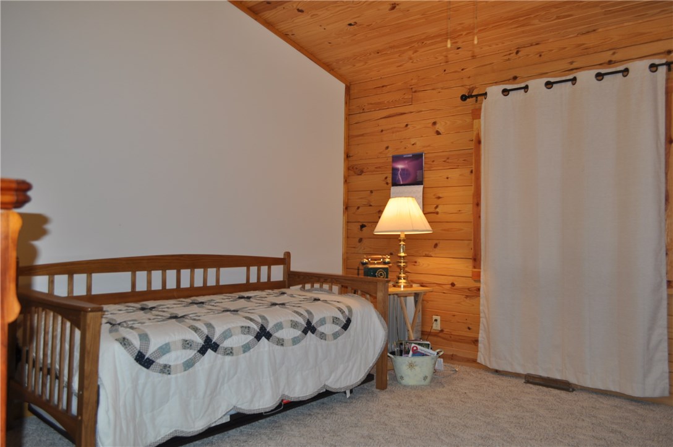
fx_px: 504
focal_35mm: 27
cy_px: 224
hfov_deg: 67.5
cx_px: 336
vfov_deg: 47.8
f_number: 5.6
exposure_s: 1/30
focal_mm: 18
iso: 200
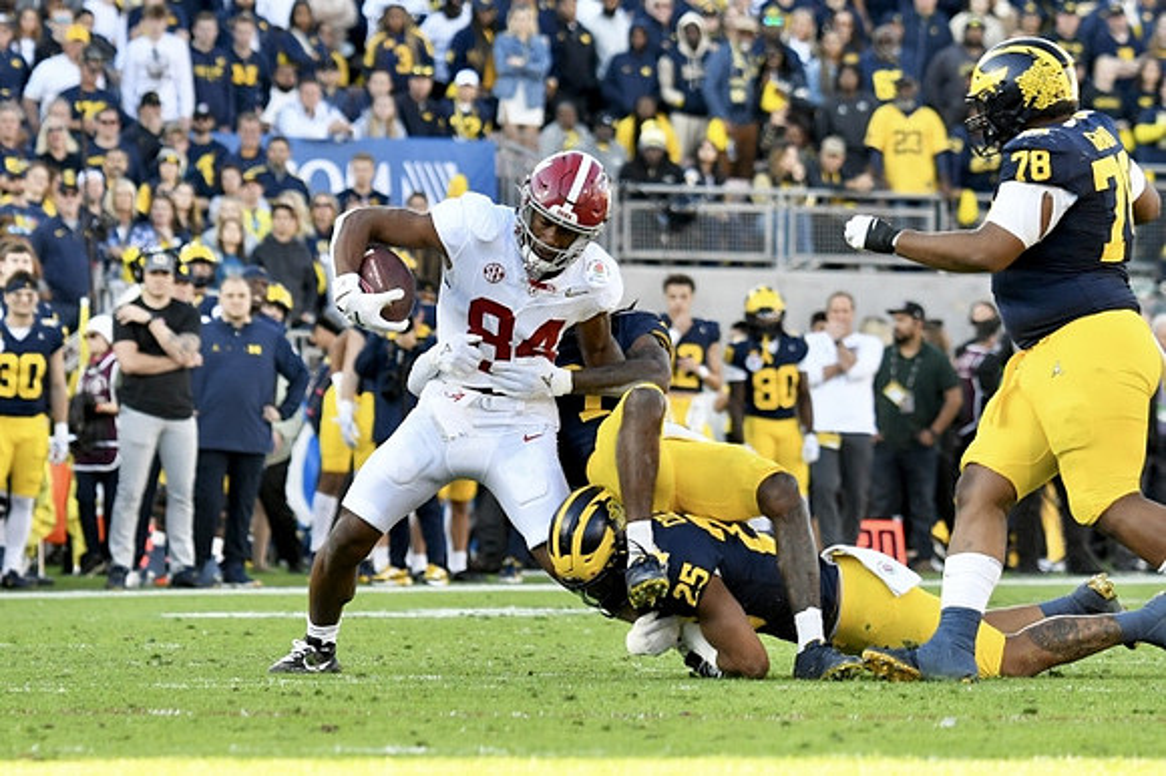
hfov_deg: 6.2
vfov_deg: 4.2
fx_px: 10682
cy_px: 388
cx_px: 583
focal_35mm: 330
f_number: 5.3
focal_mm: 220
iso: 1600
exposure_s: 1/1000
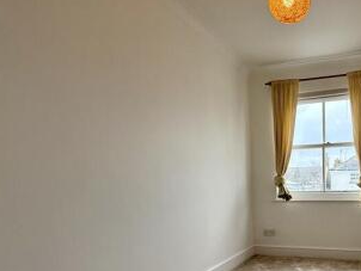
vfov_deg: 50.0
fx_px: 282
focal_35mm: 27
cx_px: 285
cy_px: 192
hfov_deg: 60.4
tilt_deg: +0.8
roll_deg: +1.7
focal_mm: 2.22
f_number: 2.2
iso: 64
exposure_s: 1/161
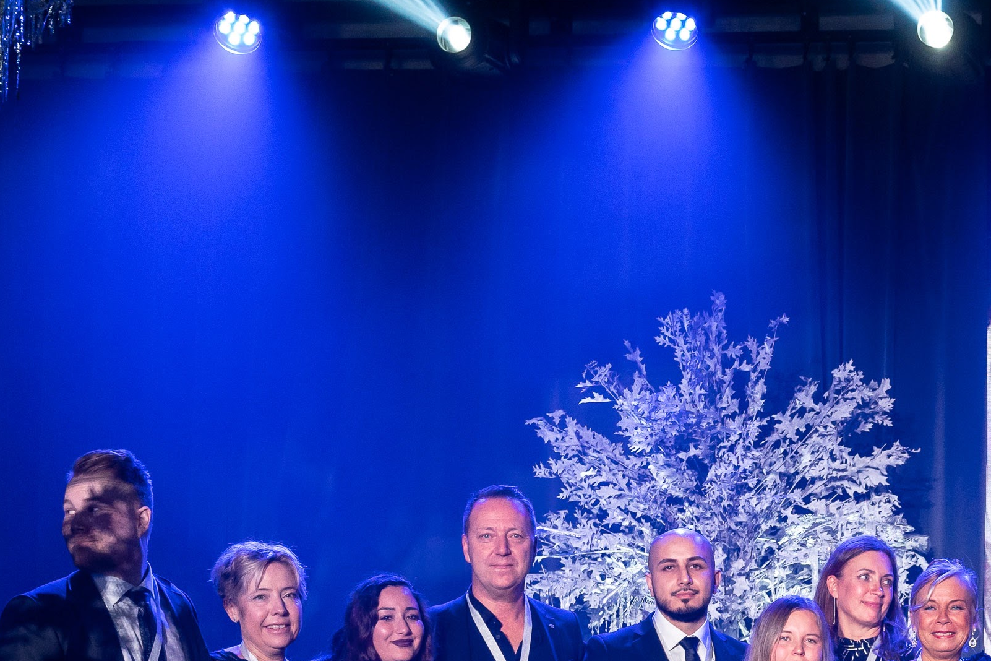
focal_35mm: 98
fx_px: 2698
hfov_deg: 19.8
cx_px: 1113
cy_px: 768
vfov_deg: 13.6
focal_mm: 37.4
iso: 2500
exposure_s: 1/125
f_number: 5
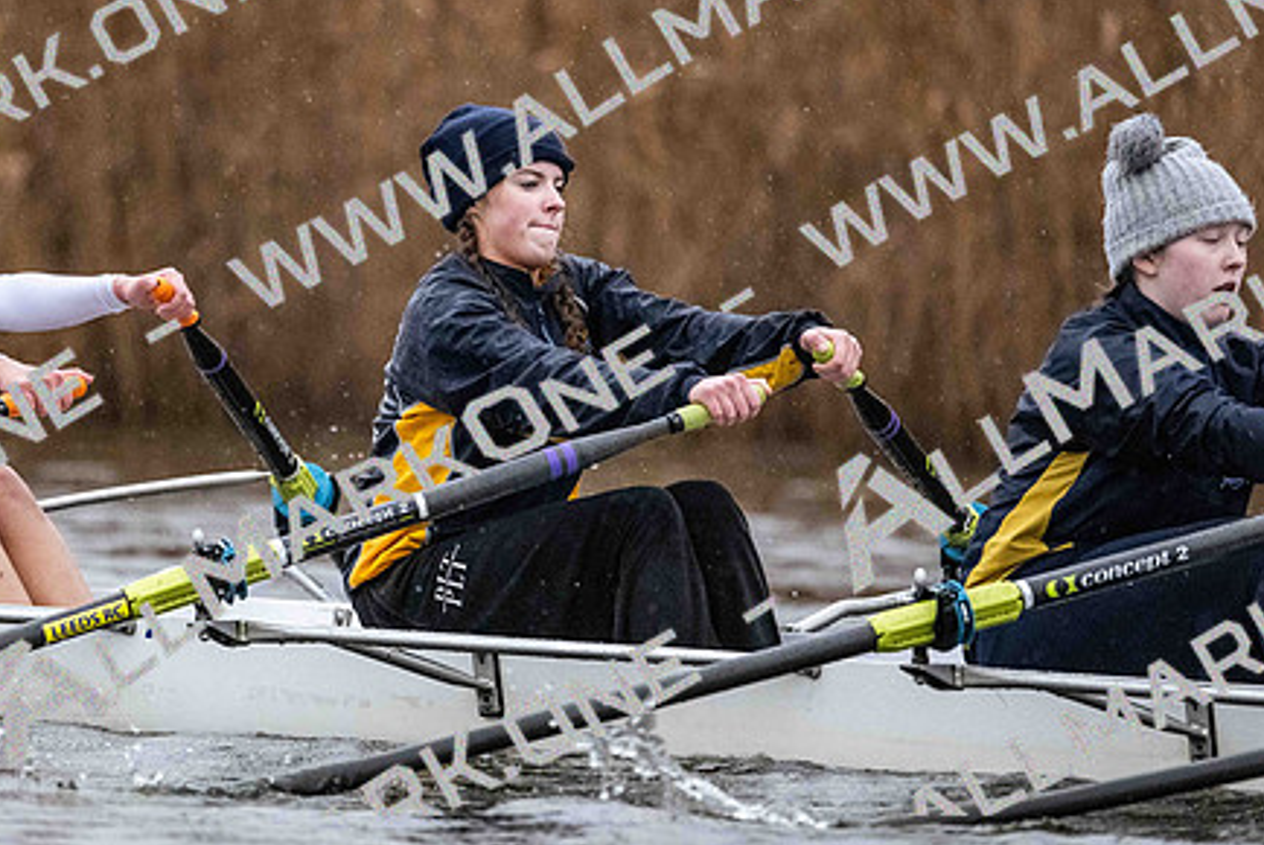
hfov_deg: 3.9
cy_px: 316
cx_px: 588
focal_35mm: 534
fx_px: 18761
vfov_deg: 2.6
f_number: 4.5
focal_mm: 400
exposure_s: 1/1600
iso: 11400
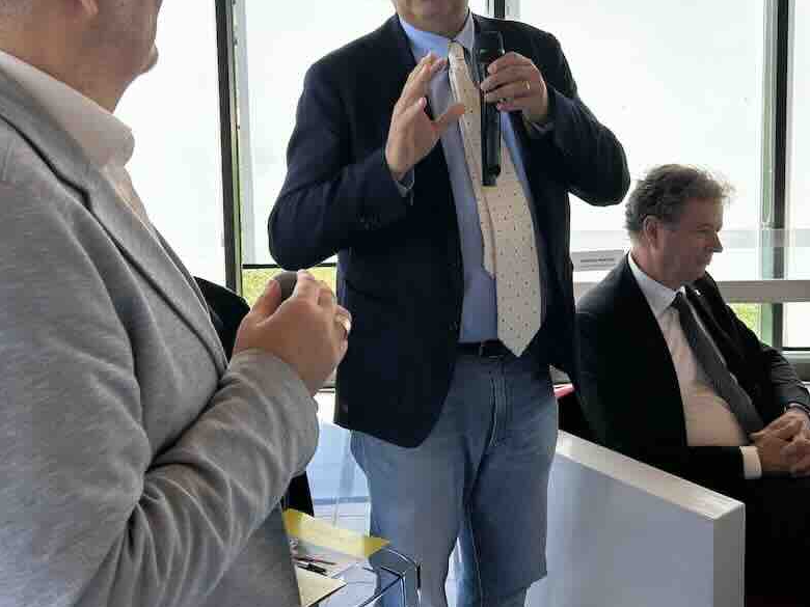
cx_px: 389
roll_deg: +1.5
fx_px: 936
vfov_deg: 35.1
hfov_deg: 46.8
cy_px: 149
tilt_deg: -5.2
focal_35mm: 40
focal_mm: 5.7
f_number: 1.5
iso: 50
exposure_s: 1/2299
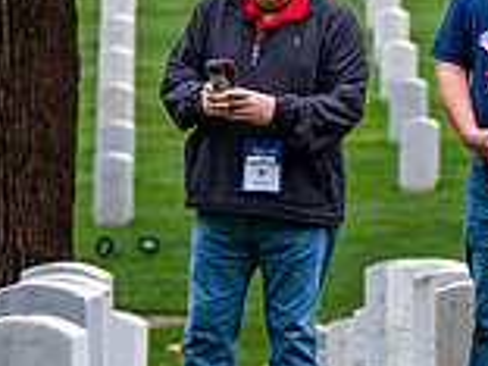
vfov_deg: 2.1
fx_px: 10052
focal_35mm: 713
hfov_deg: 2.8
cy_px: 181
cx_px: 291
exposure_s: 1/100
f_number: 6.3
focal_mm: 200
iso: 200
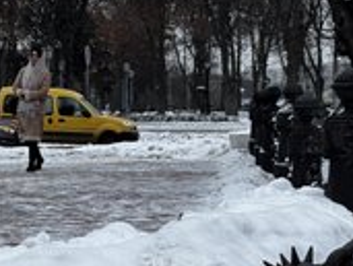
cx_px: 126
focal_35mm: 112
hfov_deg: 17.5
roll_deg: +0.9
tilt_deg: -5.9
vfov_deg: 13.2
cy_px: 217
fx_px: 1145
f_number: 1.78
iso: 64
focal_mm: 6.76
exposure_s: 1/1215
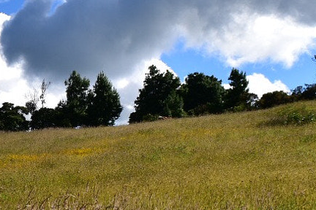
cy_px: 97
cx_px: -26
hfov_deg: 17.8
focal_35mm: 111
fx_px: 974
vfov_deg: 12.3
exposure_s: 1/250
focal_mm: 20
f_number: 9
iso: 100
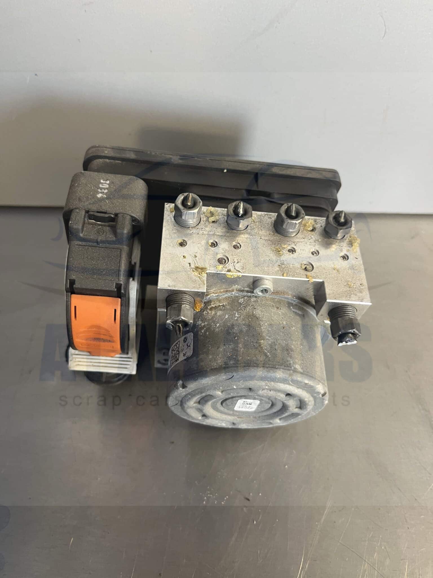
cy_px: 289
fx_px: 434
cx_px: 216
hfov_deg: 53.1
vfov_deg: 67.3
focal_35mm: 26
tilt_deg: -53.2
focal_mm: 5.1
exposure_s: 1/50
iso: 160
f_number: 1.6
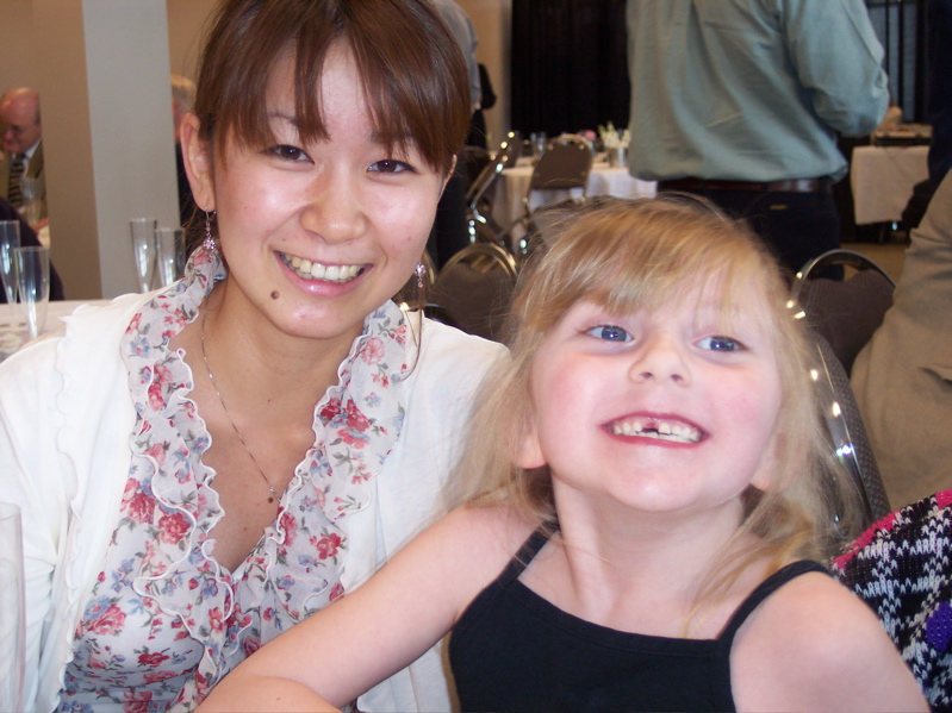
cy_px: 356
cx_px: 476
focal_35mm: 63
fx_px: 1732
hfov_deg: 30.7
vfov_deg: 23.3
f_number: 3.4
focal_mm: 13.3
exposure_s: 1/45
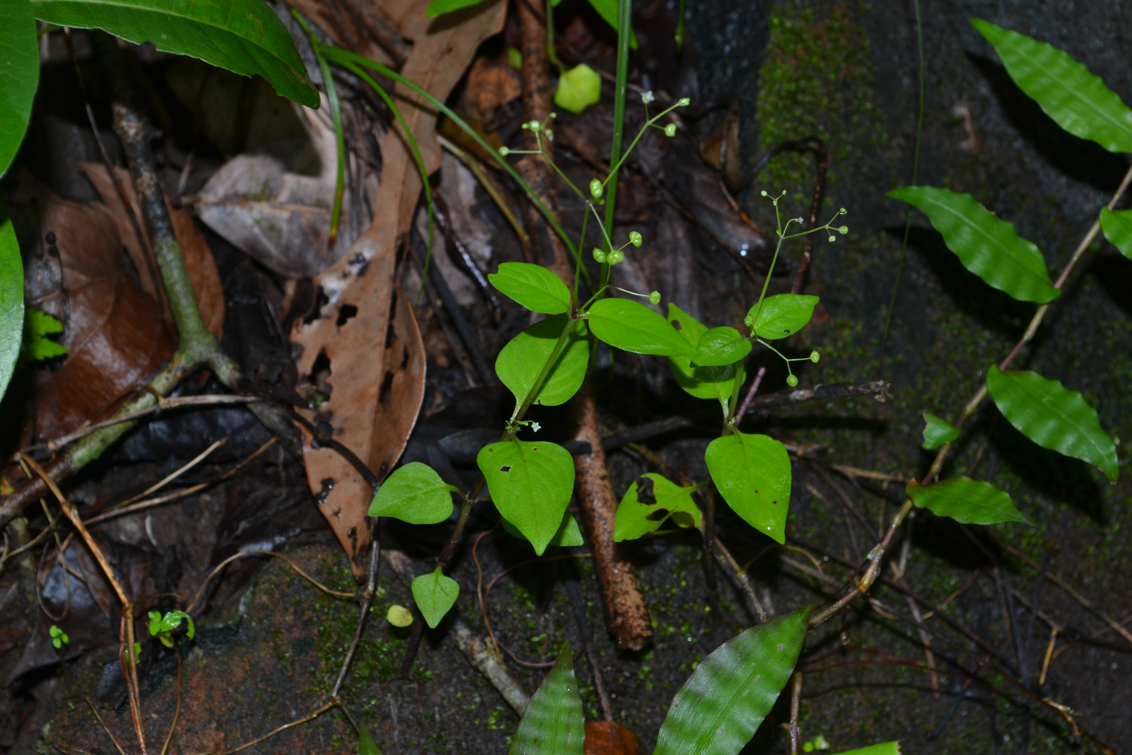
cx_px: 566
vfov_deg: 16.6
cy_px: 378
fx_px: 2594
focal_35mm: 82
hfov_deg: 24.6
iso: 100
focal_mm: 55
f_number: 8
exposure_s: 1/60
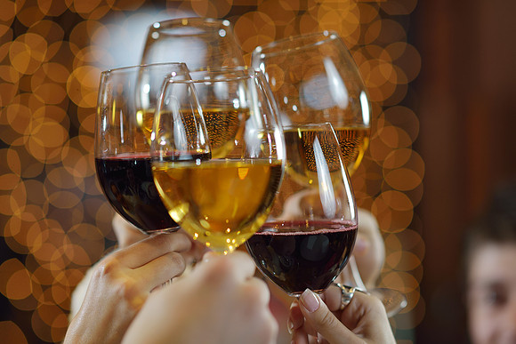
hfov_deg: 23.9
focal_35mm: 85
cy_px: 172
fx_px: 1219
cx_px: 258
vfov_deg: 16.1
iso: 100
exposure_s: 1/100
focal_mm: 85
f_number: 2.2
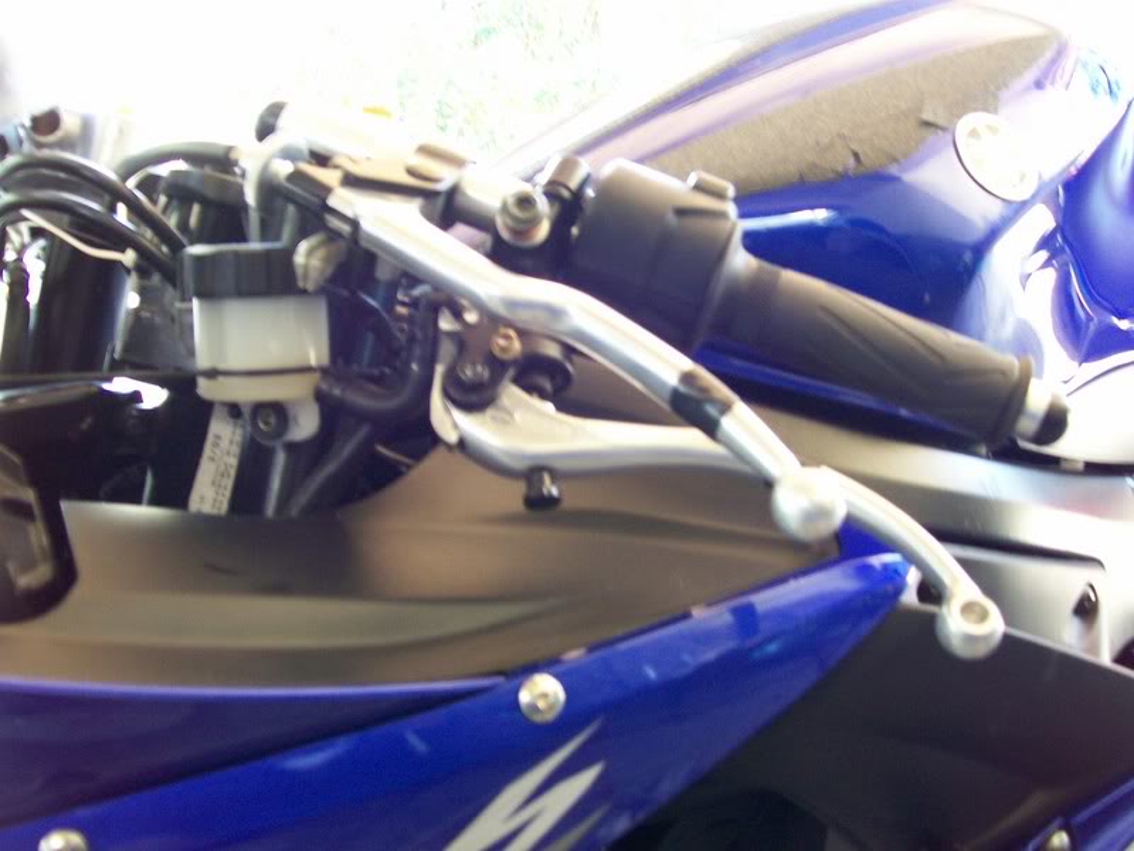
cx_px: 567
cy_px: 426
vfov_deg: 39.7
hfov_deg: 51.4
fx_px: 1179
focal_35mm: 36
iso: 160
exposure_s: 1/8.23
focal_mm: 6
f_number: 2.7
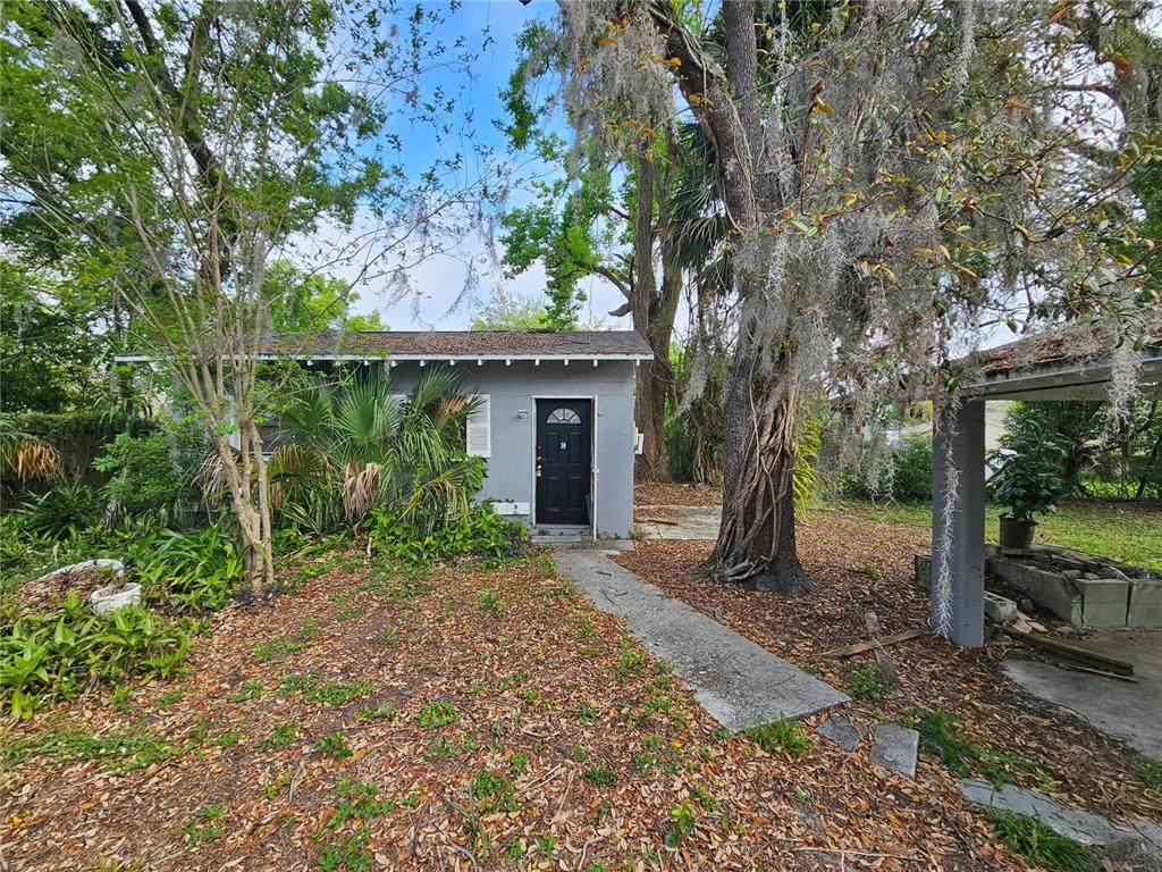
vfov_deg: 89.9
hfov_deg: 106.2
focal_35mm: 13
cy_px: 436
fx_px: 436
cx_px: 581
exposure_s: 1/477
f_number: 2.2
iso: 50
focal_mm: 2.2
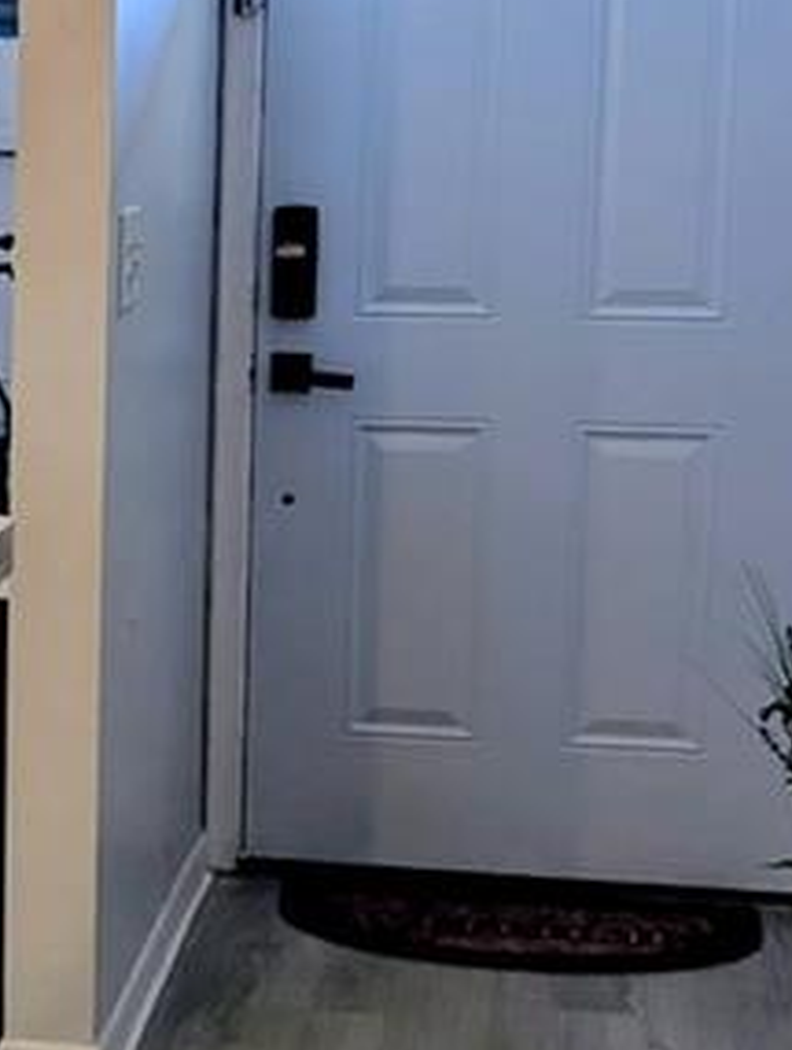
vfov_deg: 19.4
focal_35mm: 101
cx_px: -341
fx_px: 3070
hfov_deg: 13.9
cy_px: 589
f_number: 1.68
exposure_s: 1/23.8
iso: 30
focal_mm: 6.9
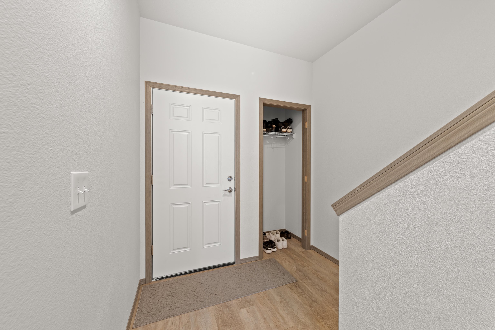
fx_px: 193
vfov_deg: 81.2
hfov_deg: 104.2
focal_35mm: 14
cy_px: 165
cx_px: 248
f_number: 8
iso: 100
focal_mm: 14
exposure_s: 6
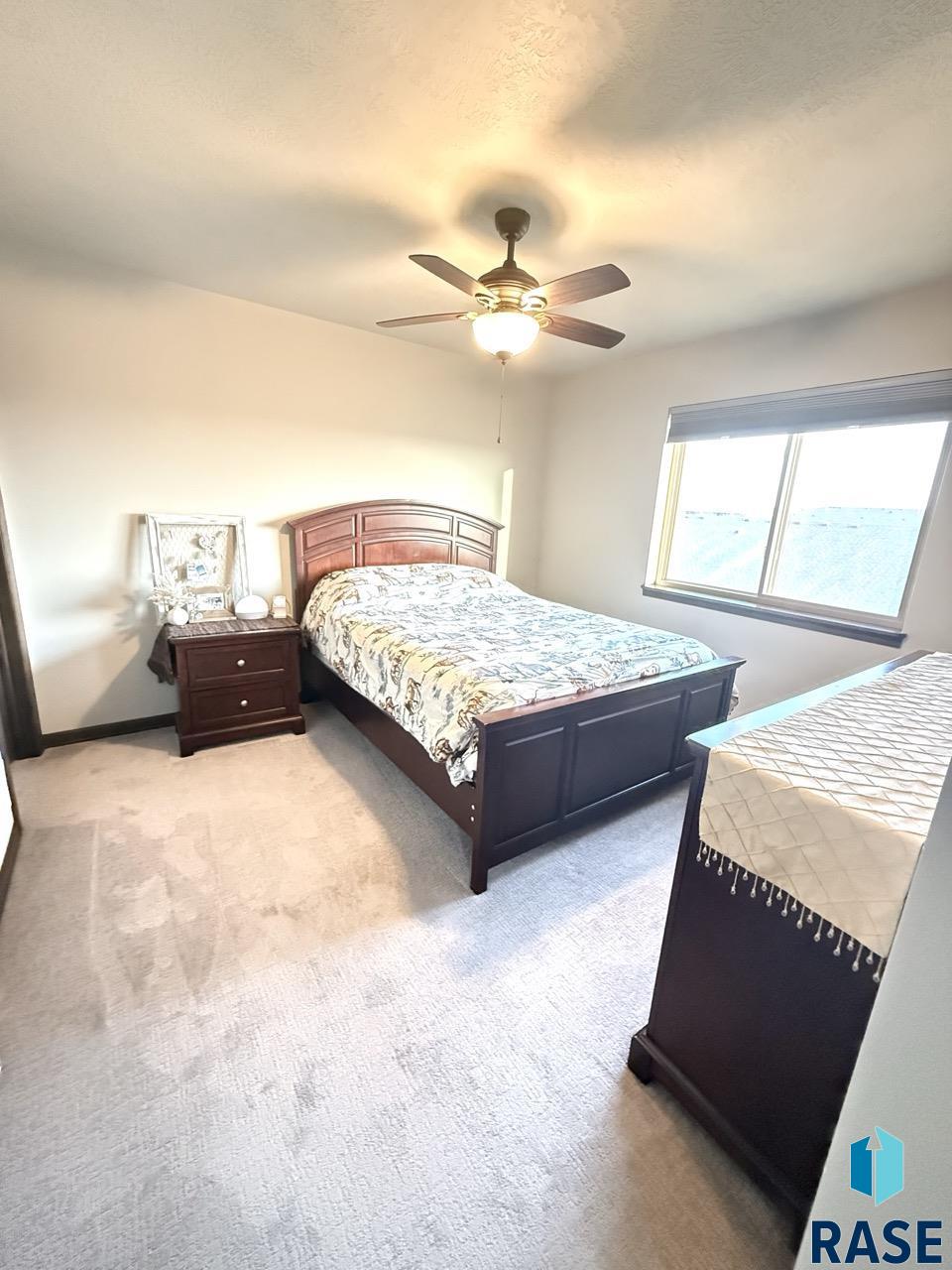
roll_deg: -3.8
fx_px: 513
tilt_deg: -13.6
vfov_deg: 102.1
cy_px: 635
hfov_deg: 85.7
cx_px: 476
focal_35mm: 14
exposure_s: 1/40
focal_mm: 2.22
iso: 1250
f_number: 2.2
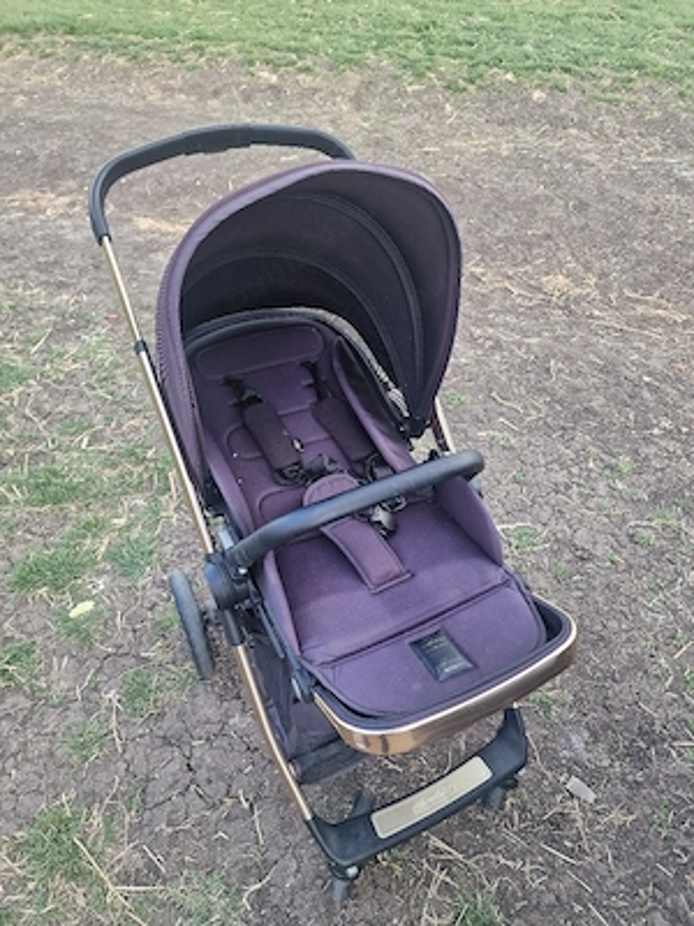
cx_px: 347
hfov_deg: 58.9
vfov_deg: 73.9
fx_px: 615
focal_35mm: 23
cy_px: 463
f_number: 1.8
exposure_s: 1/182
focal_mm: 6.4
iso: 125
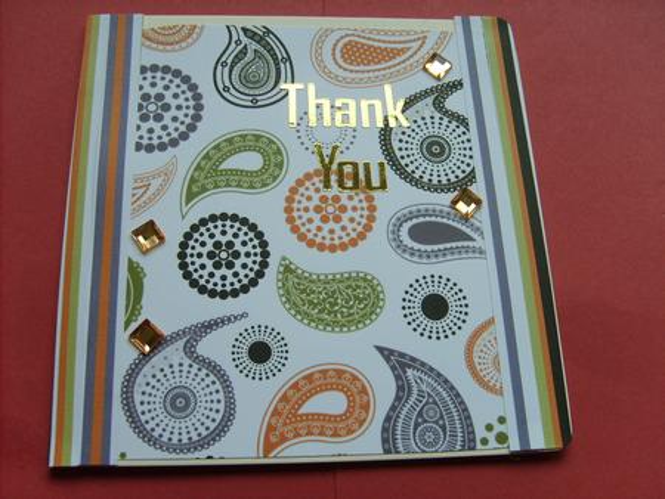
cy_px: 250
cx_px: 332
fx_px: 673
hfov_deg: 52.6
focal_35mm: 35
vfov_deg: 40.7
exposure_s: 1/60
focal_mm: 5.8
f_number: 2.8
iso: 50
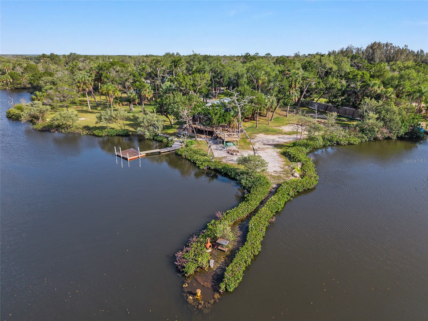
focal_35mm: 24
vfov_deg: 56.8
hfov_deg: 71.6
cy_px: 160
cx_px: 214
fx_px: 297
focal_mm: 8.67
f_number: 1.8
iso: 240
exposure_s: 1/3000
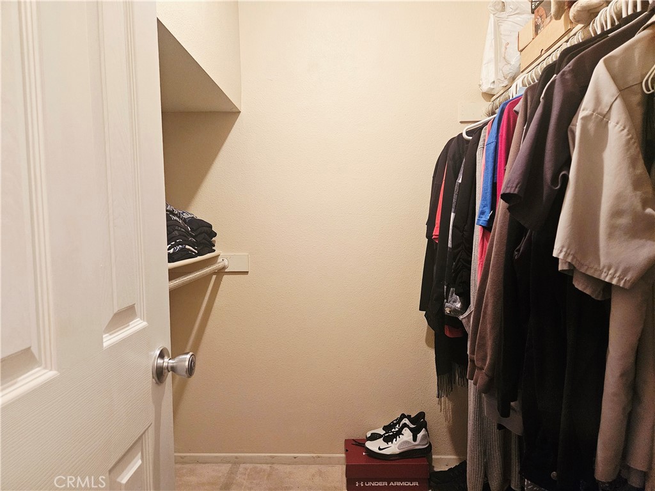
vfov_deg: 58.9
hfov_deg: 73.9
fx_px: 435
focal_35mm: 23
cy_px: 246
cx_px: 328
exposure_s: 1/120
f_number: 1.8
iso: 640
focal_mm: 5.4
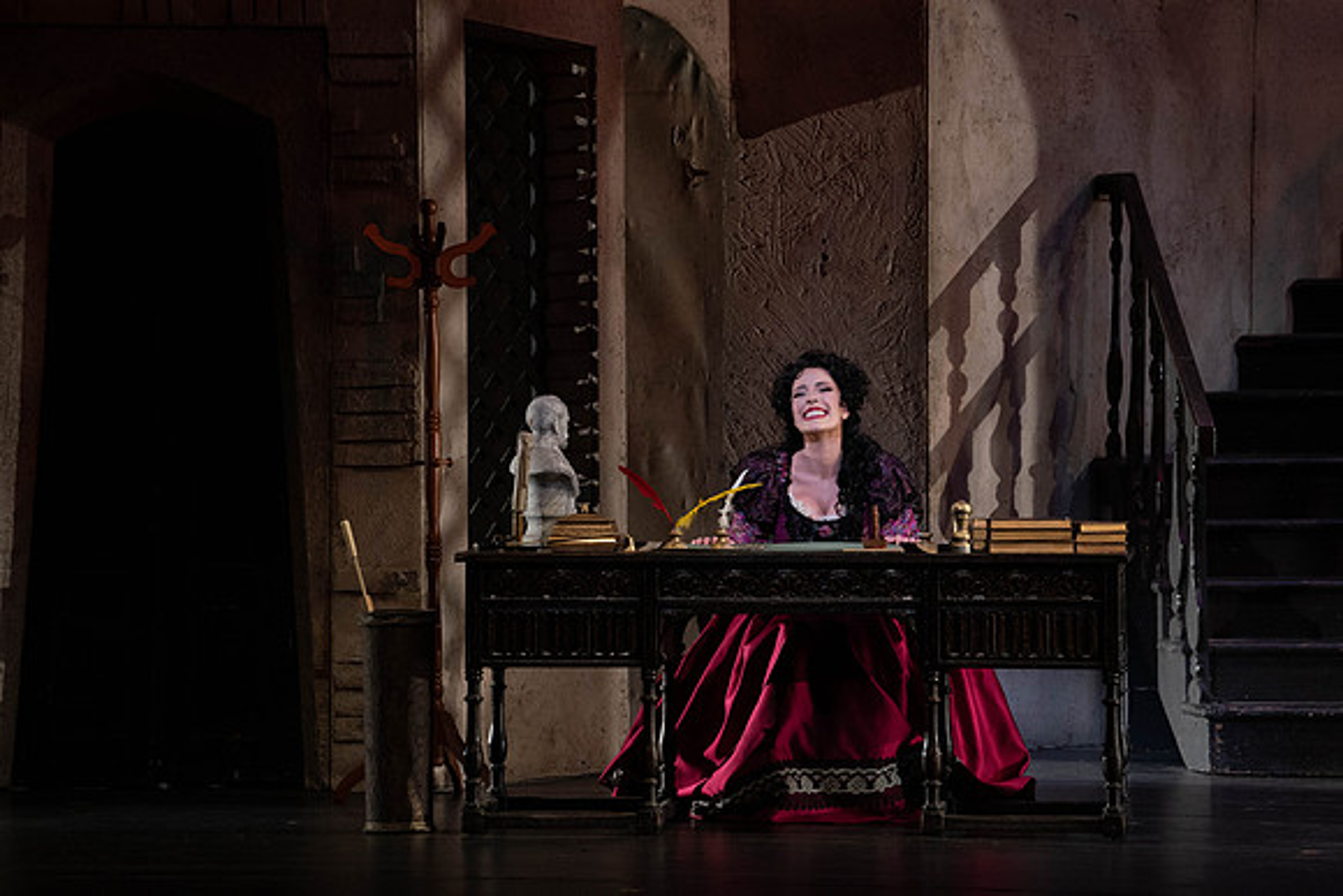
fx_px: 7463
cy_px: 448
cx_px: 672
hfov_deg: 10.3
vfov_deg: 6.9
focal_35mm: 200
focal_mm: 200
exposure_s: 1/250
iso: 3200
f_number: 7.1
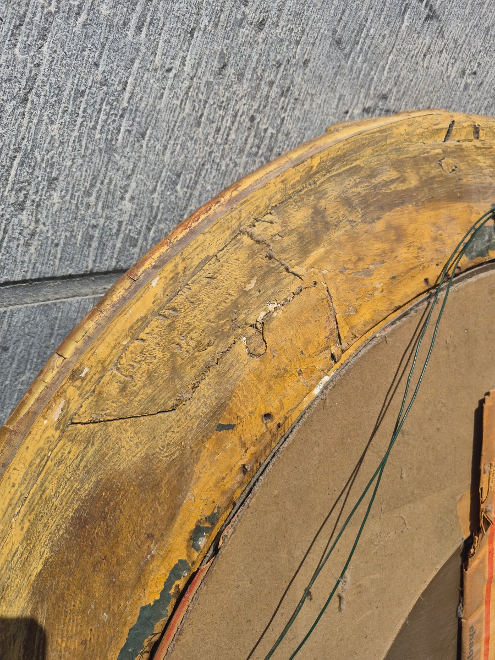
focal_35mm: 23
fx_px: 439
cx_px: 248
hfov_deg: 58.9
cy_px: 330
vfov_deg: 73.9
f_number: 1.8
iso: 64
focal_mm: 5.4
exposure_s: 1/7696
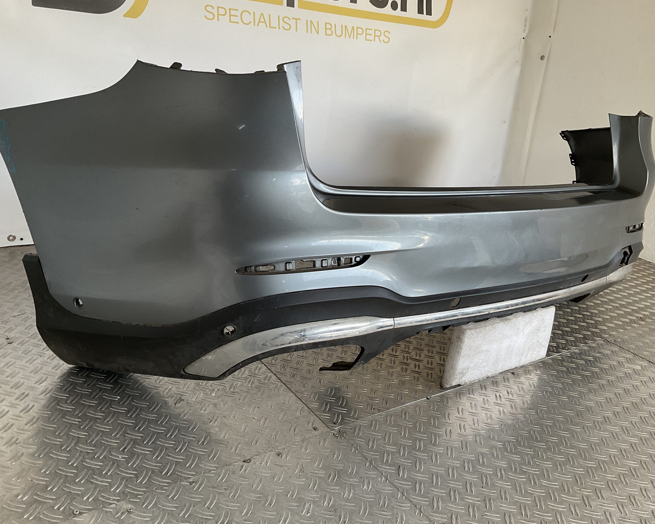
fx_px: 601
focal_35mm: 31
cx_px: 331
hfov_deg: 57.2
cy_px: 263
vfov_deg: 47.1
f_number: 1.8
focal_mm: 3
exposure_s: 1/60
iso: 40
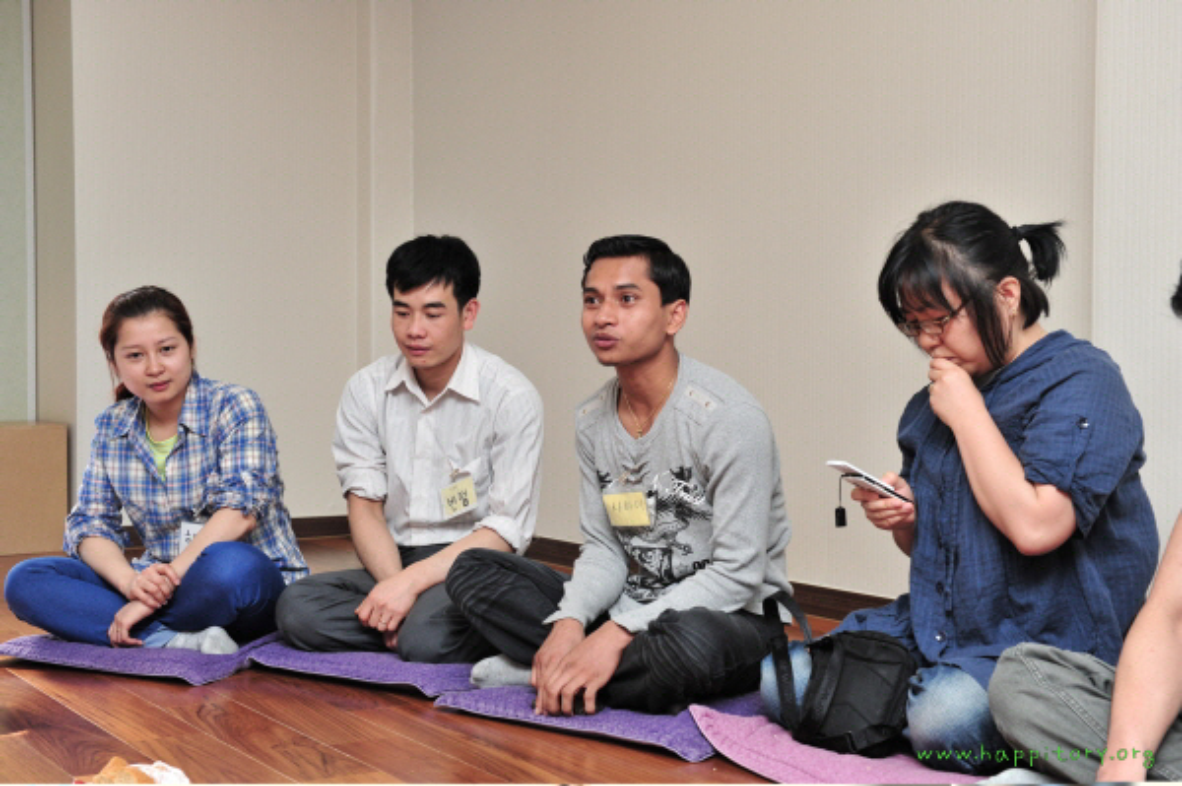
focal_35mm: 50
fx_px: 1640
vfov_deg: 26.9
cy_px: 393
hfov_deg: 39.6
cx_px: 591
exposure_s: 1/160
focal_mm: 50
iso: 1600
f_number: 5.6
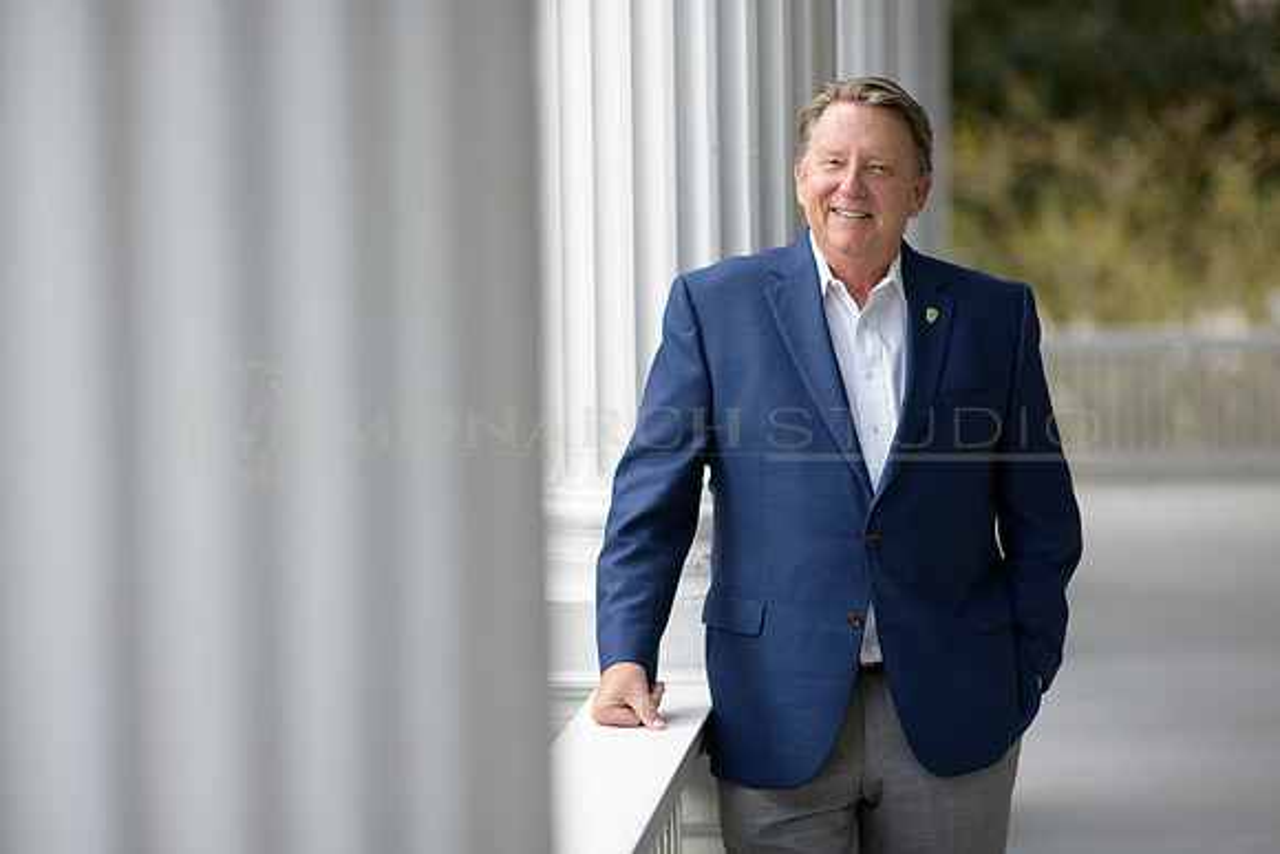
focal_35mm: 93
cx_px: 674
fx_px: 3296
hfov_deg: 22.0
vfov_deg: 14.8
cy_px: 414
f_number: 2
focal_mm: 85
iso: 31
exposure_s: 1/250
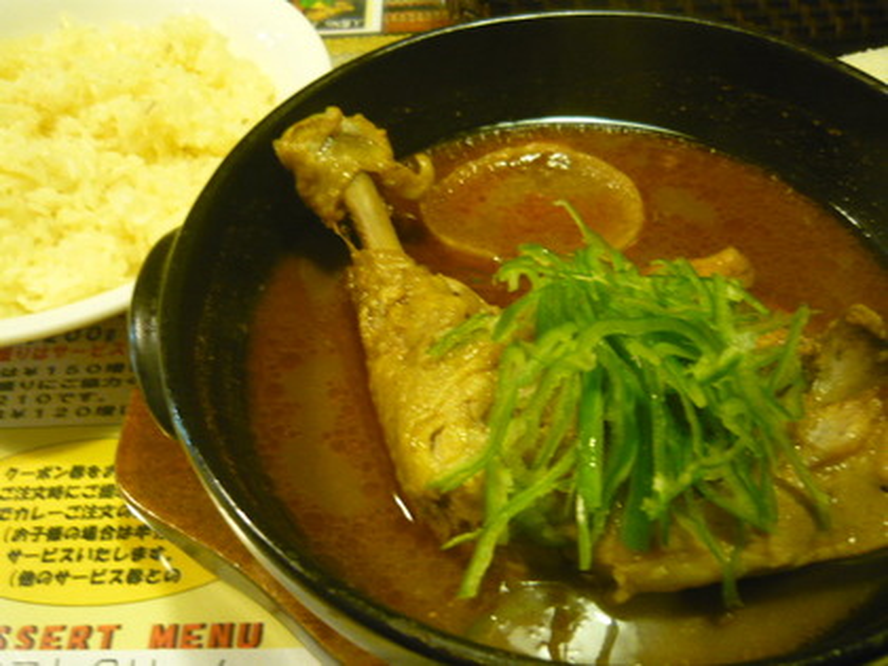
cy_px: 333
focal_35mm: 33
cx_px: 444
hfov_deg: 55.4
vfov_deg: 42.9
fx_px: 847
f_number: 2.8
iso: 400
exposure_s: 1/13
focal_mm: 5.5
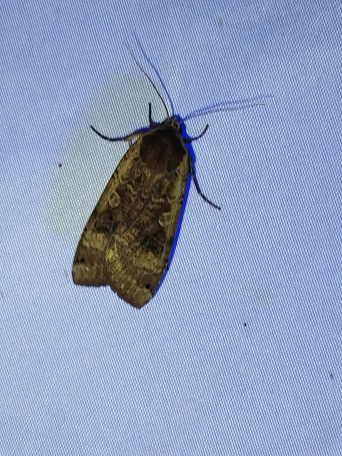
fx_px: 948
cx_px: 171
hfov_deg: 20.4
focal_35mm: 72
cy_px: 228
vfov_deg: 27.0
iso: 80
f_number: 1.7
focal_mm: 5.31
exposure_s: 1/50
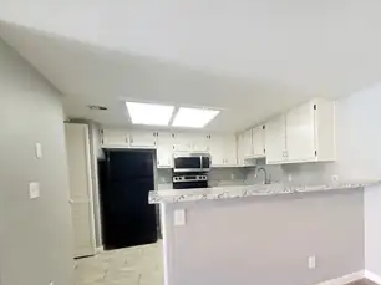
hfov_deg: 89.3
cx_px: 238
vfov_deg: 73.5
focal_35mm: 17
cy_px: 177
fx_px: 187
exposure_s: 1/30
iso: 320
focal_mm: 2.2
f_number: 2.2
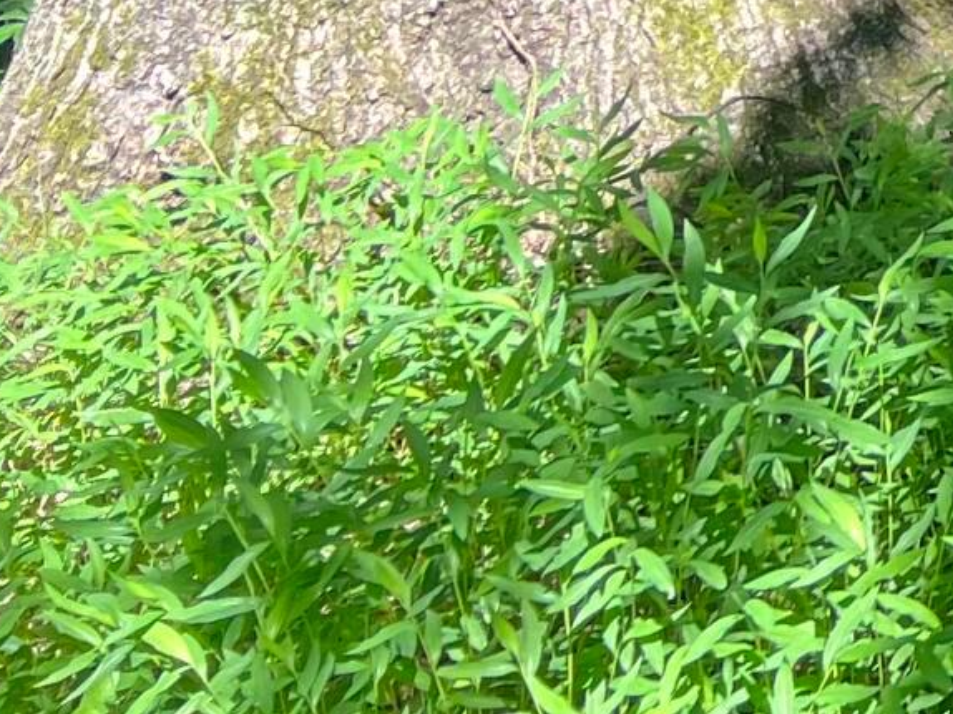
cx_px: 2094
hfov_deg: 12.3
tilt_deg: -12.5
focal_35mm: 136
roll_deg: +0.0
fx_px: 3743
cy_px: -1003
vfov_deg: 9.6
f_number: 1.5
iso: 50
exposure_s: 1/274
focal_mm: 5.7
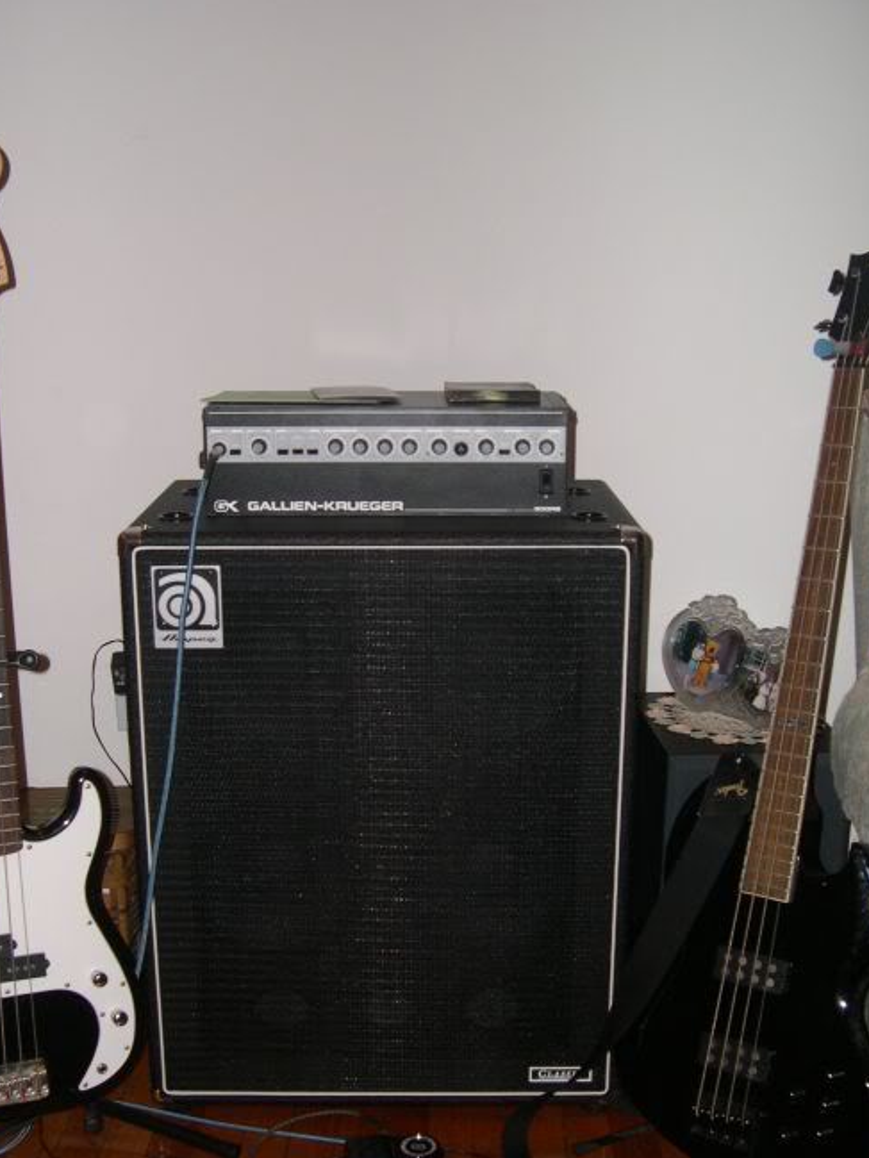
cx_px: 417
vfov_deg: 45.7
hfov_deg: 35.1
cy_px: 614
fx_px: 1372
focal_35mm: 41
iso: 100
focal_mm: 8
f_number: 2.8
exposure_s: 1/60
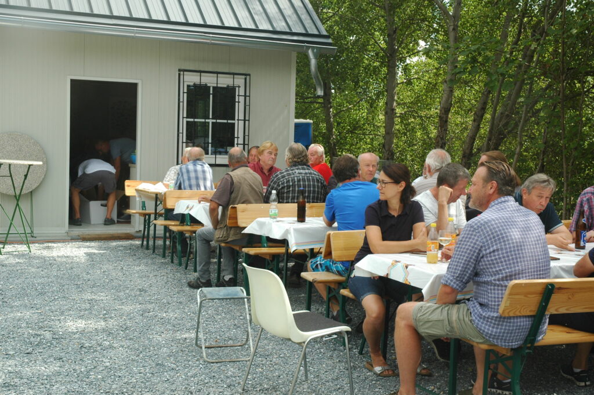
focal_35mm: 52
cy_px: 198
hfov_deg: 37.9
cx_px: 297
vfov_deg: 25.7
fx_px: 866
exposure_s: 1/200
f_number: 8
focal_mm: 35
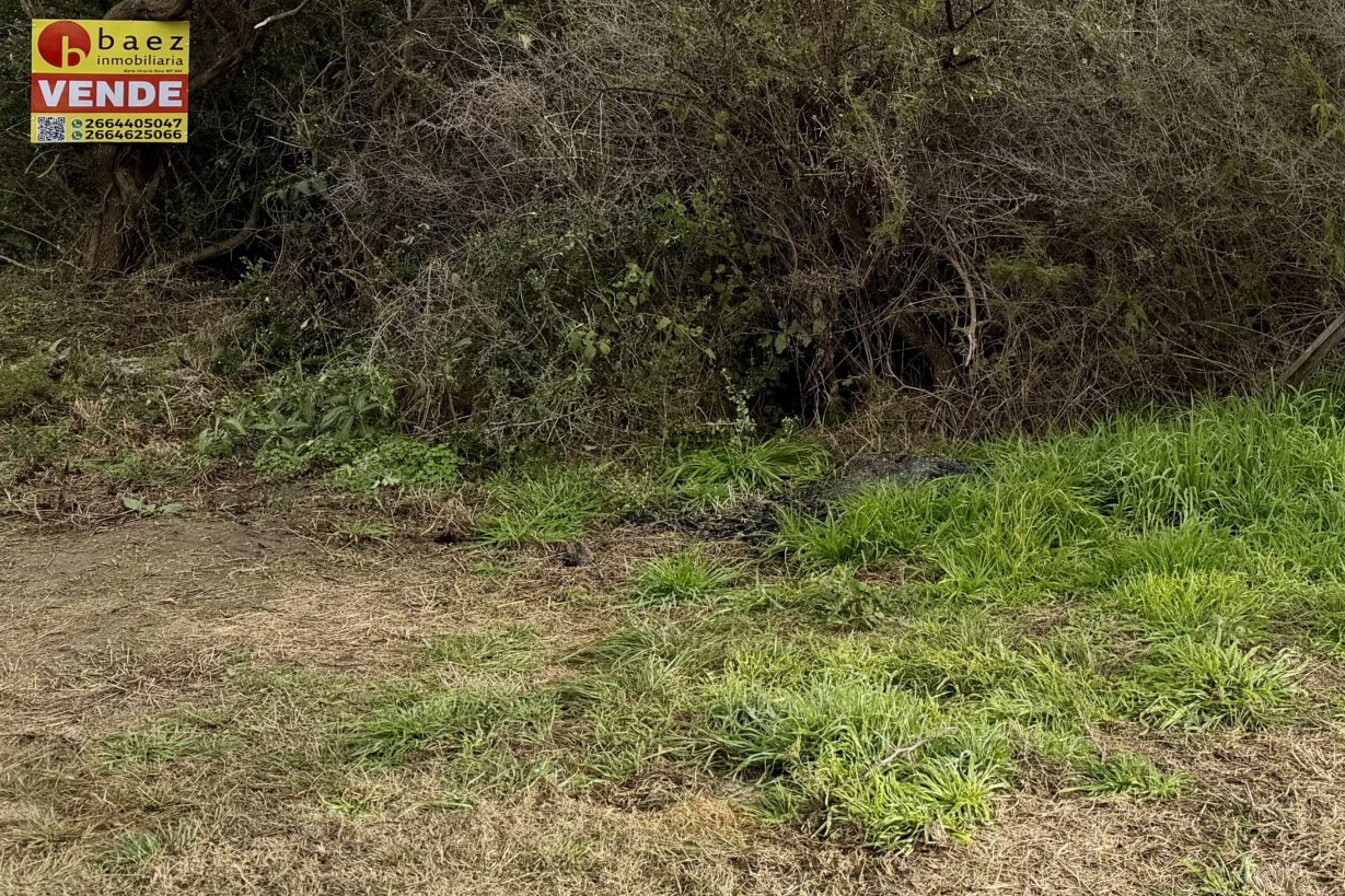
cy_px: -9
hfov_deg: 37.2
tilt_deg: -0.1
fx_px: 1942
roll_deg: +0.1
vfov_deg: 24.7
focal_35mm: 52
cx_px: 1029
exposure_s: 1/3145
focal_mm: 6.8
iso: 80
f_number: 1.8
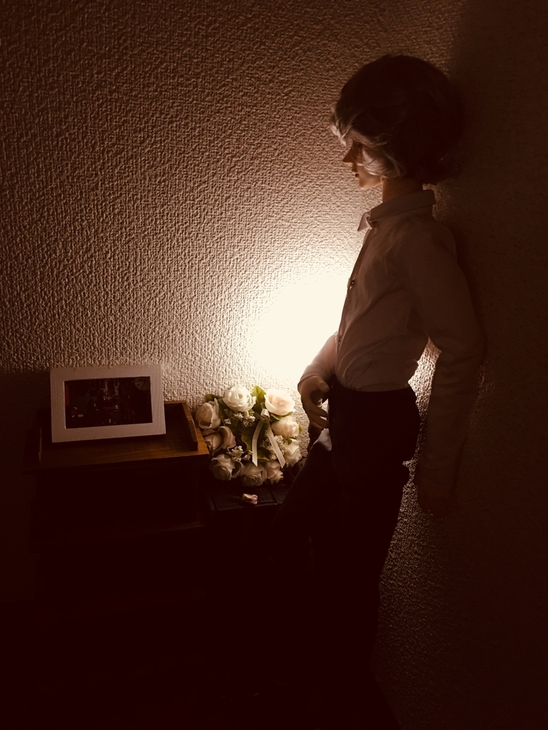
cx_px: 274
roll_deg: -4.9
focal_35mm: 29
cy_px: 365
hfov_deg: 48.2
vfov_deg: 61.7
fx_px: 612
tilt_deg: -21.7
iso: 50
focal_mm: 4.15
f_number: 2.2
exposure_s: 1/4
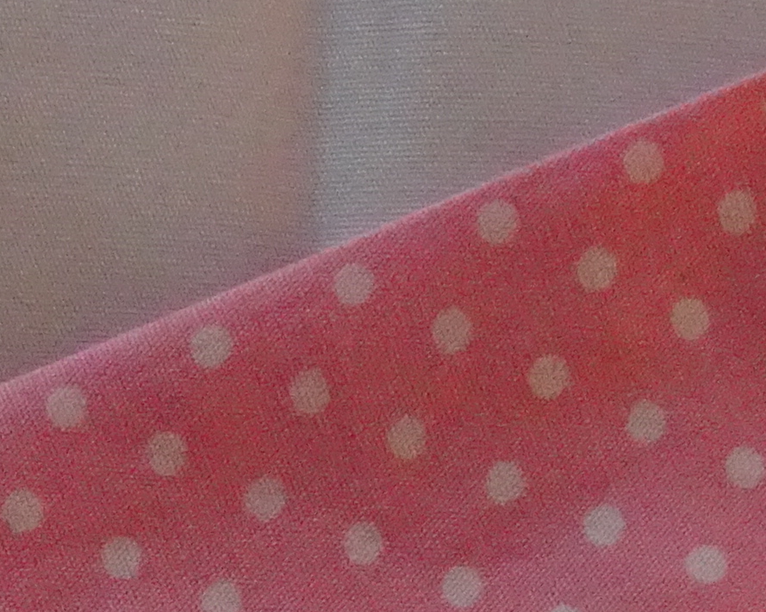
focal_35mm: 129
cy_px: 1128
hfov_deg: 14.8
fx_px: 2924
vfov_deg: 11.1
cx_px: 76
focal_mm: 4.1
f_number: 3.5
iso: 800
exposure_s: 1/500
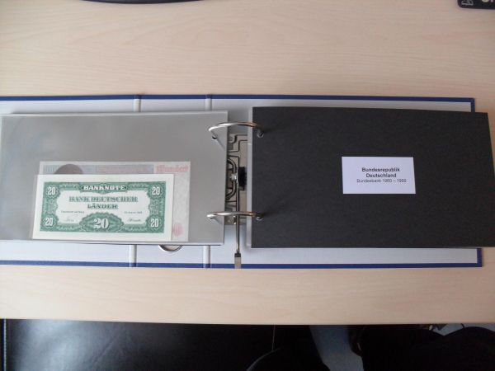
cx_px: 248
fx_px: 500
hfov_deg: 52.6
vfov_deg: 40.7
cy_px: 186
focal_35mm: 35
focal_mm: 6.3
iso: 200
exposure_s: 1/45
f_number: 3
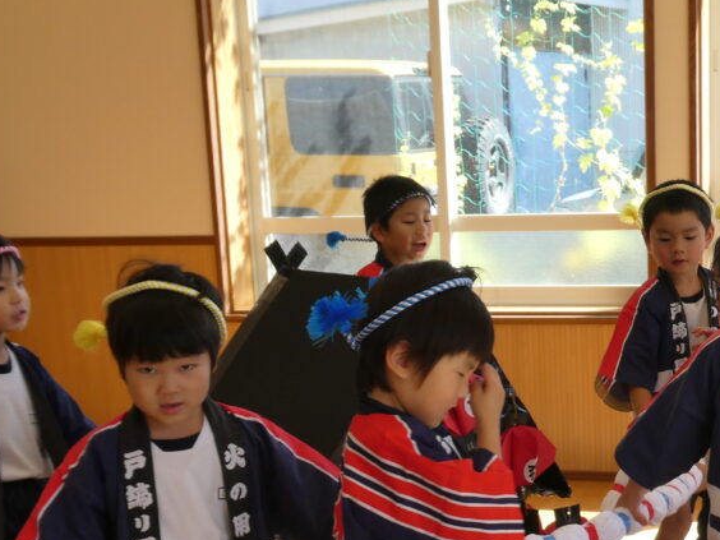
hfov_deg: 29.0
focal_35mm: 66
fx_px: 1373
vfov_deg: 22.0
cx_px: 525
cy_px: 426
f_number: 3.5
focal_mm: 5.4
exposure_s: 1/125
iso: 80
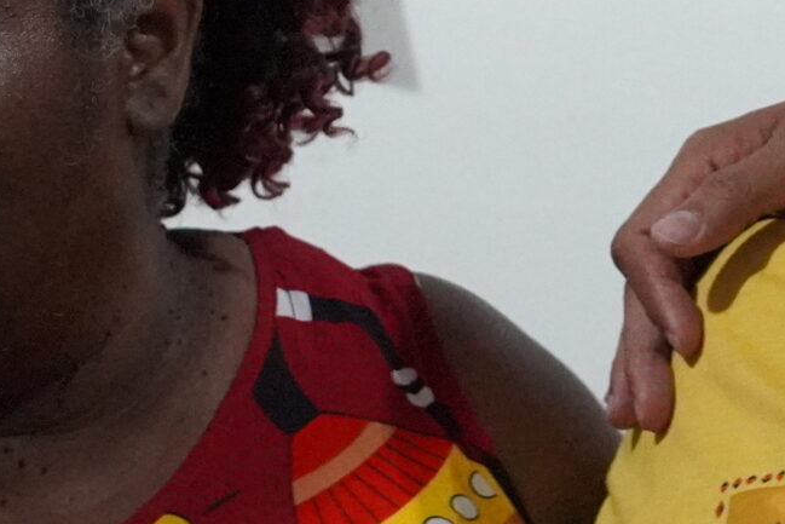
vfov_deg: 4.6
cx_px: 999
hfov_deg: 6.9
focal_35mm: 296
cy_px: -118
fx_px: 6455
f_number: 2.2
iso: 6400
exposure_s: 1/160
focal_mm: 50
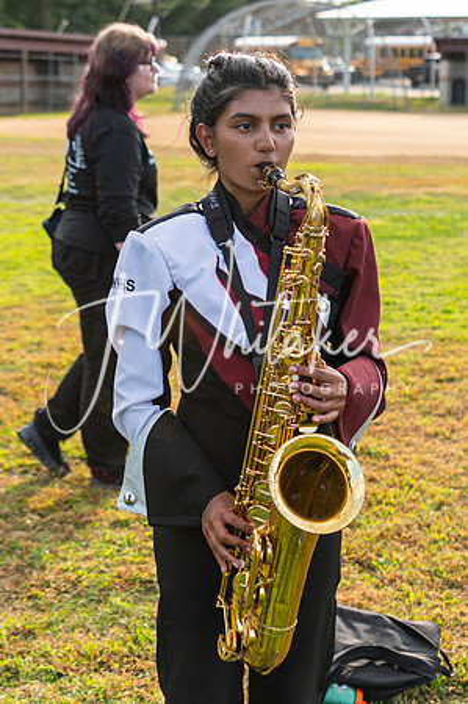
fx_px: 1367
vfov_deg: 28.7
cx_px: 240
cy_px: 242
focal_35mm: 70
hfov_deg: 19.4
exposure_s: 1/2000
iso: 400
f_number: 2.8
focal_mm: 35
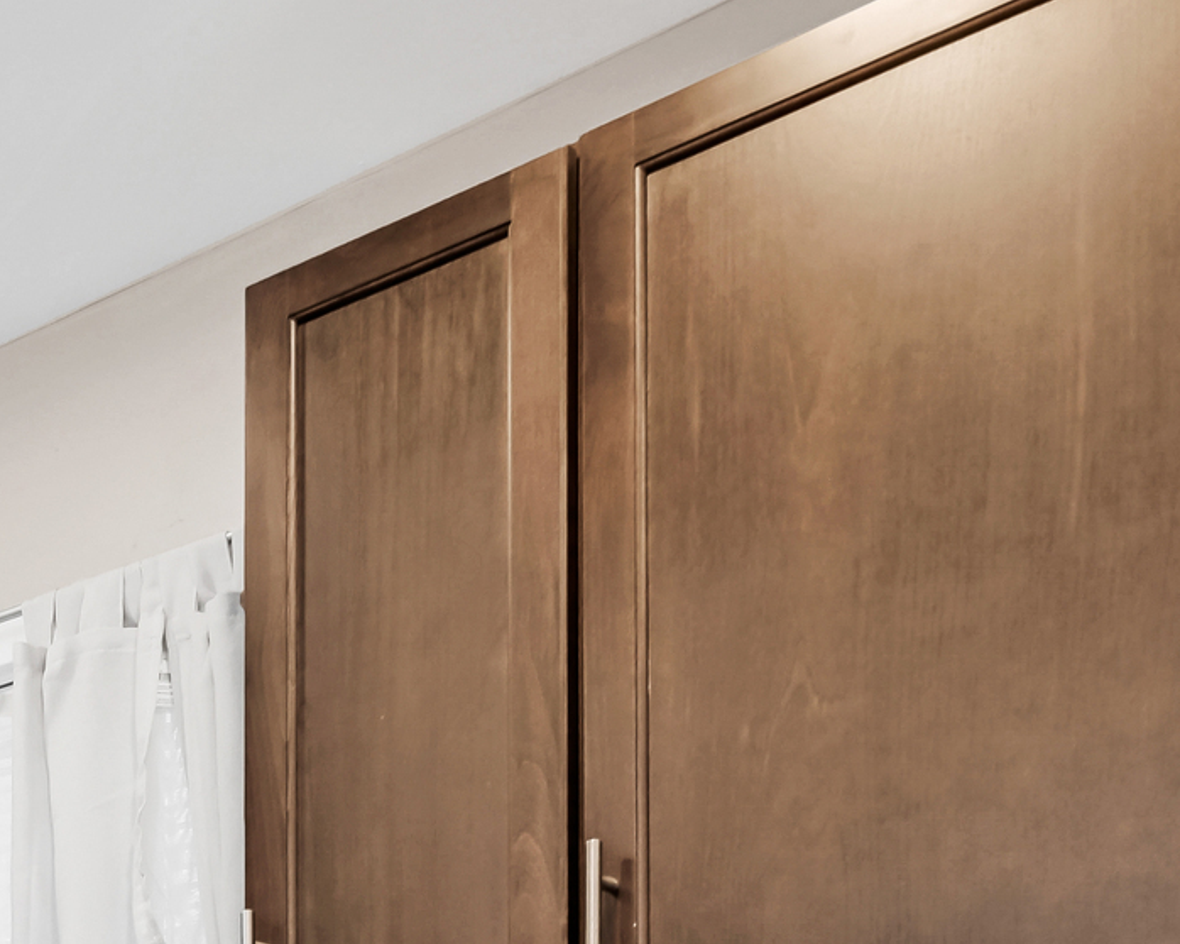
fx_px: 2237
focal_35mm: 64
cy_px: 1484
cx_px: -292
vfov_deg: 20.0
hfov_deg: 25.9
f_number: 8
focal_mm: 15.5
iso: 200
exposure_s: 1/250
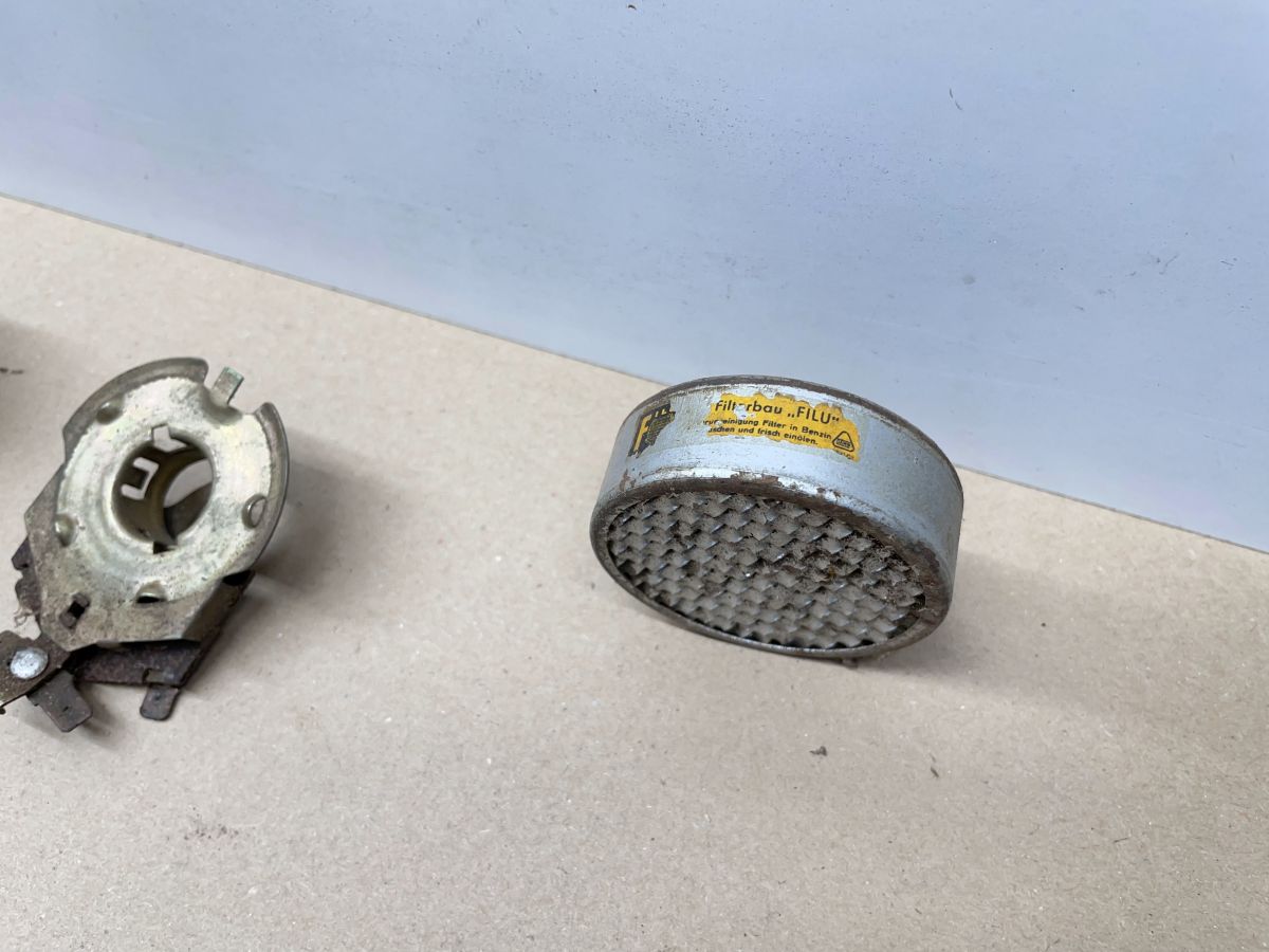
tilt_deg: -57.9
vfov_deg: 53.1
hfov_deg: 67.3
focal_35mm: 26
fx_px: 953
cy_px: 476
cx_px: 634
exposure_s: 1/100
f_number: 1.6
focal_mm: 4.2
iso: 64
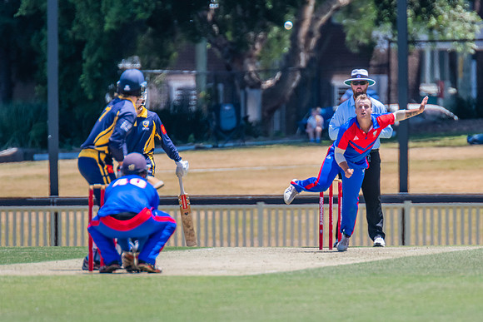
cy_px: 203
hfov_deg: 2.4
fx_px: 11445
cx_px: 338
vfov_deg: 1.6
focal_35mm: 853
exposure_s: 1/2000
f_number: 5.6
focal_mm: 600
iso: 800
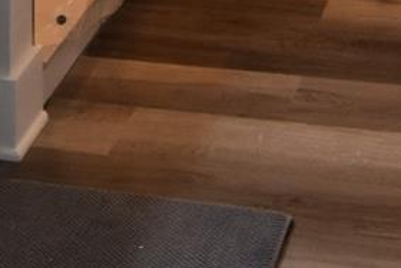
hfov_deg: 14.9
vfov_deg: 8.7
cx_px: 318
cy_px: -453
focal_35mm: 137
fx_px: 1527
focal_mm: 16
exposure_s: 1/125
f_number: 5.6
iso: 800
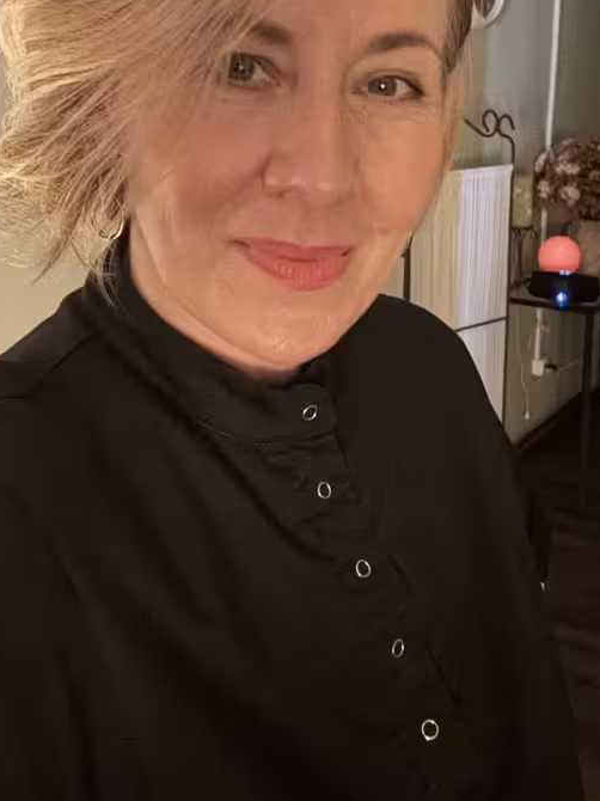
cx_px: 359
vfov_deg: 43.3
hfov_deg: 33.5
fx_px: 994
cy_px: 277
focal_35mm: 43
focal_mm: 2.69
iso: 800
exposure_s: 1/8
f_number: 1.9
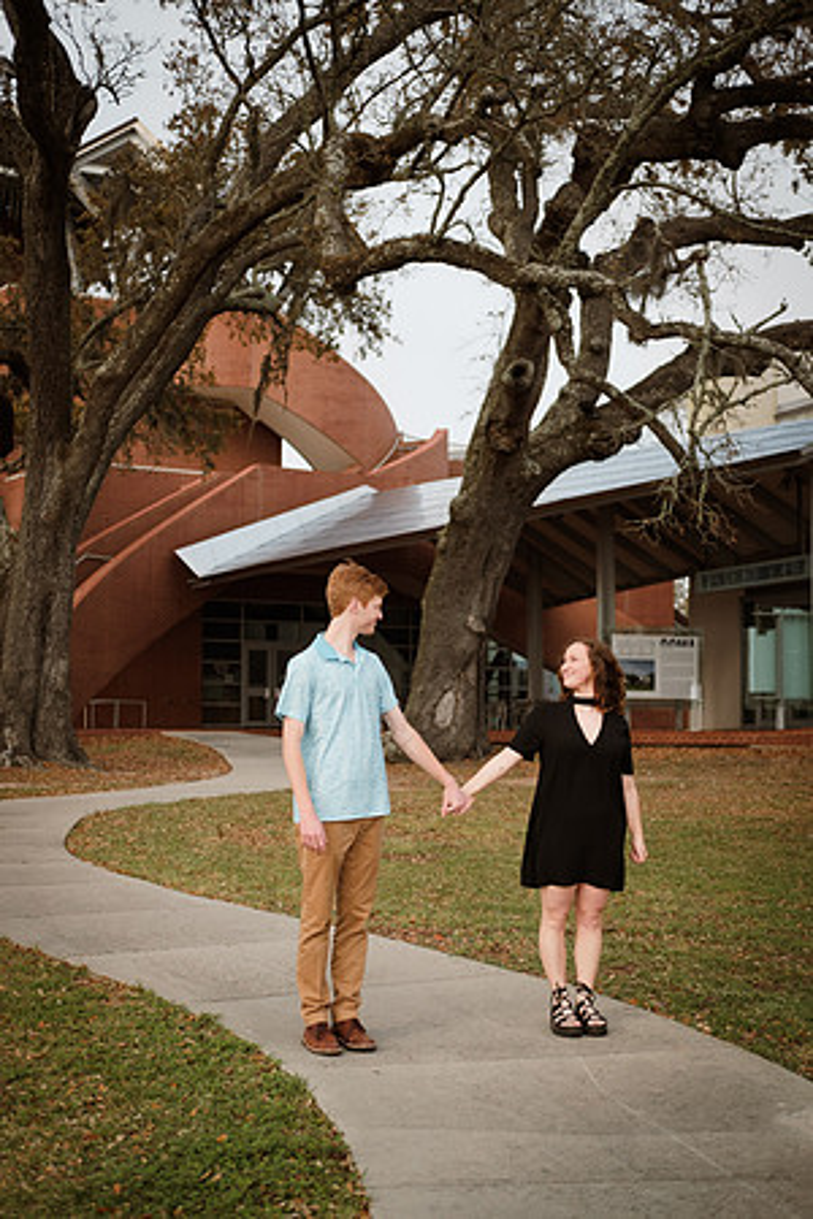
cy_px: 610
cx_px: 406
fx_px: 1795
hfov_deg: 25.5
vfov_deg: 37.5
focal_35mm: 53
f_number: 2
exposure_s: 1/4000
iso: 400
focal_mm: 35
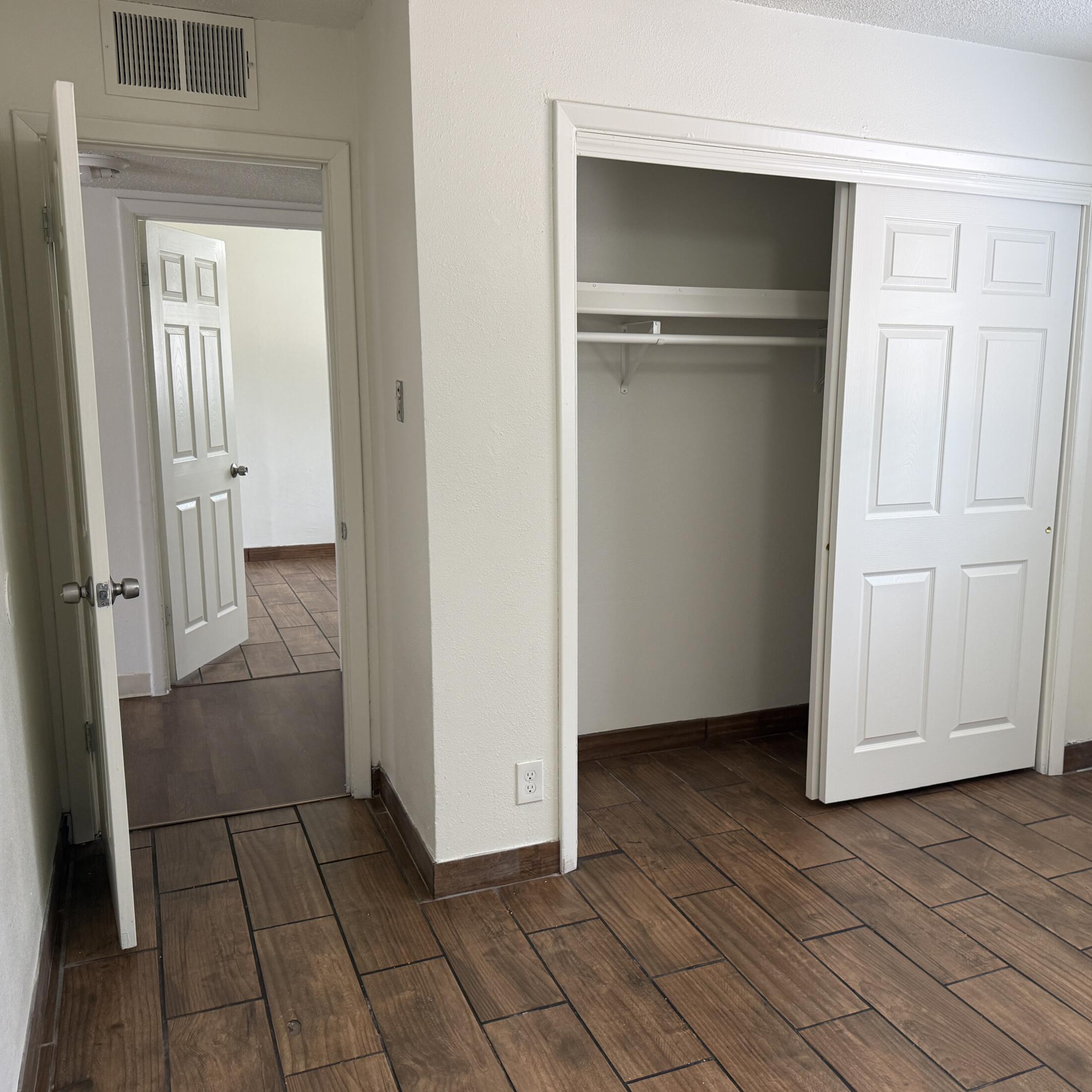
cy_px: 551
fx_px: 1035
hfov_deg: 55.4
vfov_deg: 55.6
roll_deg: -0.1
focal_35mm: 29
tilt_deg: -9.5
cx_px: 630
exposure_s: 1/120
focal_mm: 6.76
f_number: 1.78
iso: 160
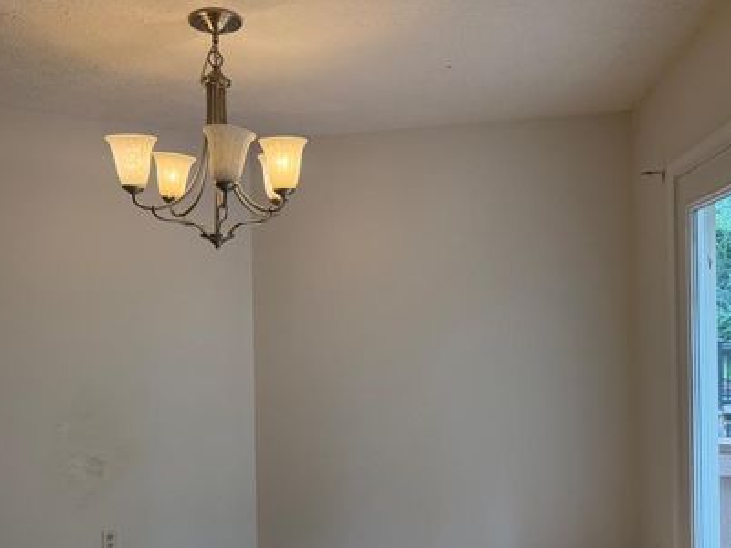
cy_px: 311
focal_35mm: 30
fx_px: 634
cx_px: 323
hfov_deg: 59.8
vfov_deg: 46.7
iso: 160
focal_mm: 6.76
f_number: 1.78
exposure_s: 1/237
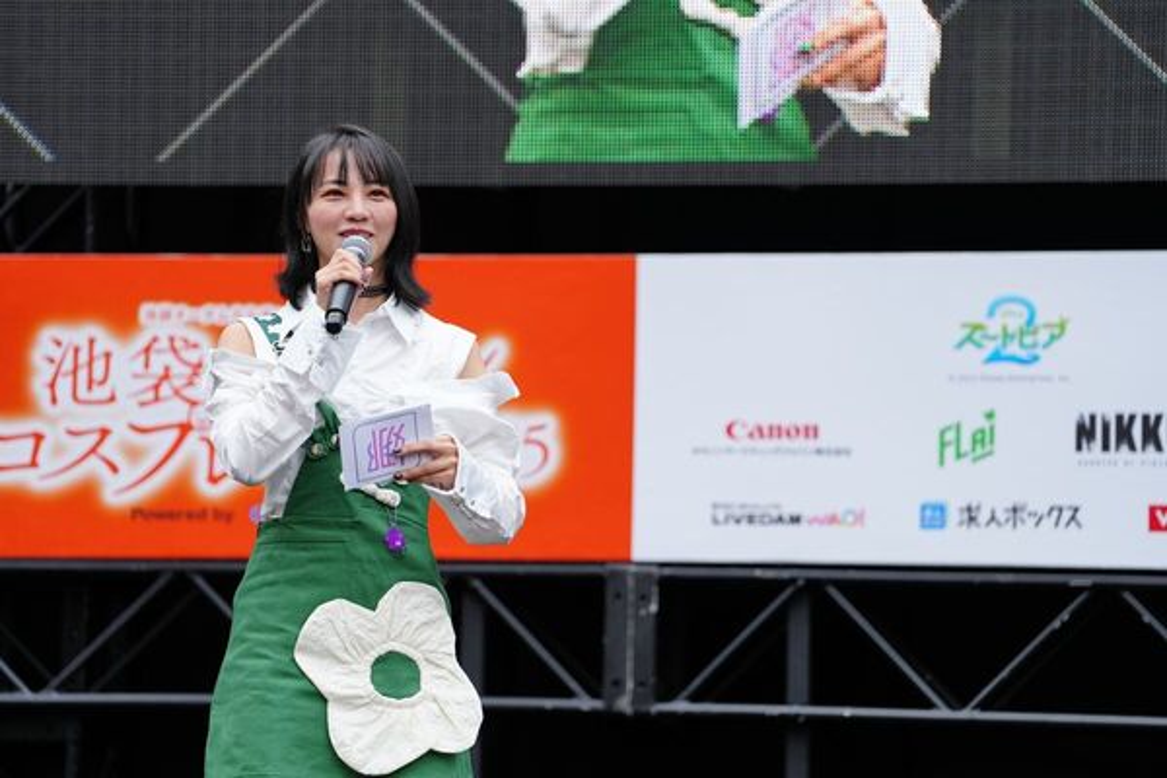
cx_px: 584
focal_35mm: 159
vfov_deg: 8.6
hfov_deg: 12.9
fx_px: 5154
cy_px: 389
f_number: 2.8
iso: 200
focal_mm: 159
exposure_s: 1/400
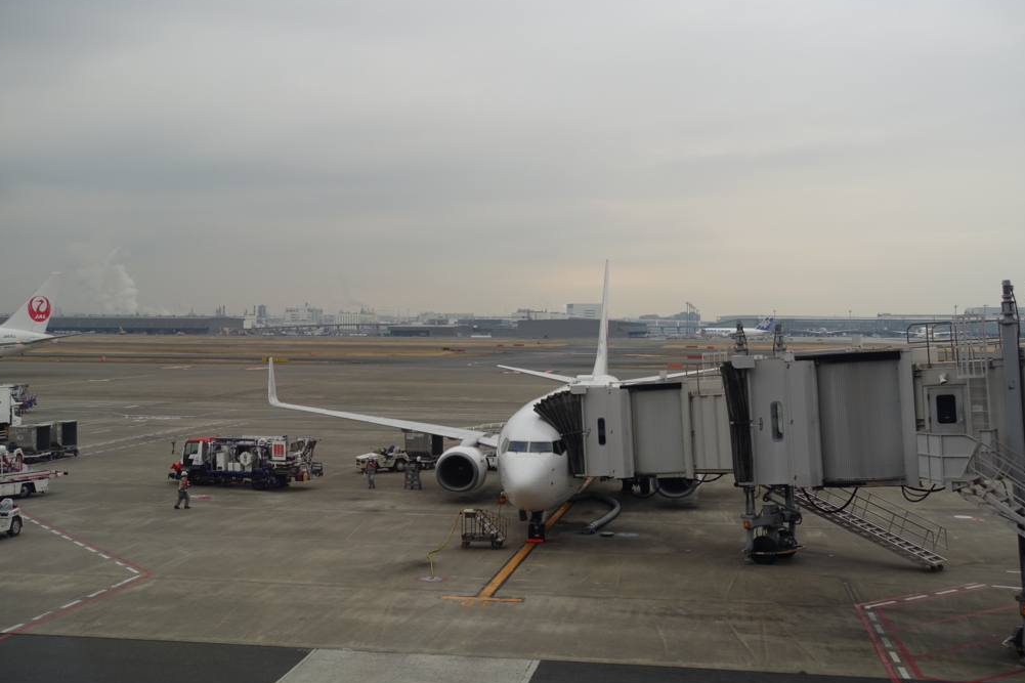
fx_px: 1252
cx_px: 508
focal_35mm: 44
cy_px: 343
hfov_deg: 44.5
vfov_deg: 30.5
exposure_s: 1/250
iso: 125
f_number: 4
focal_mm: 15.74
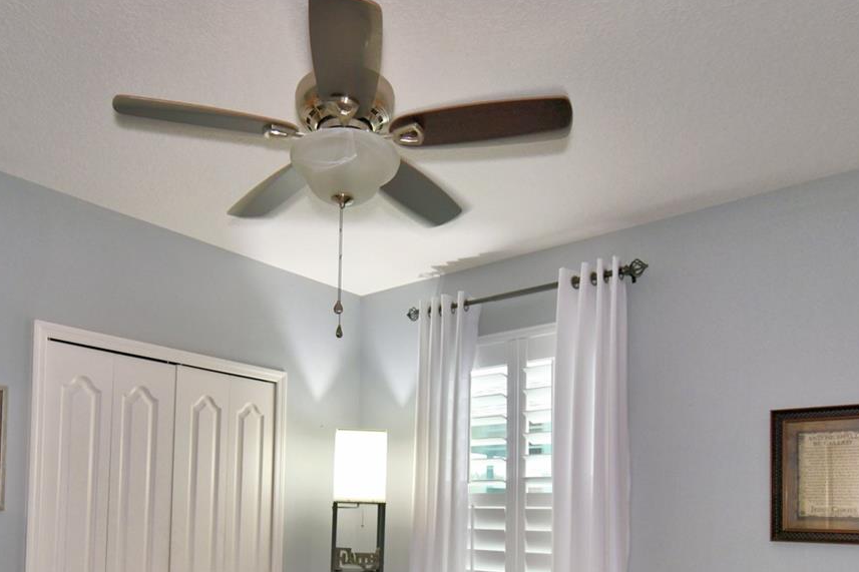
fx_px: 668
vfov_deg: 43.3
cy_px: 490
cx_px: 360
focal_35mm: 28
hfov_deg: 65.1
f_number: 4.5
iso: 220
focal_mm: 10
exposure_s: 1/30
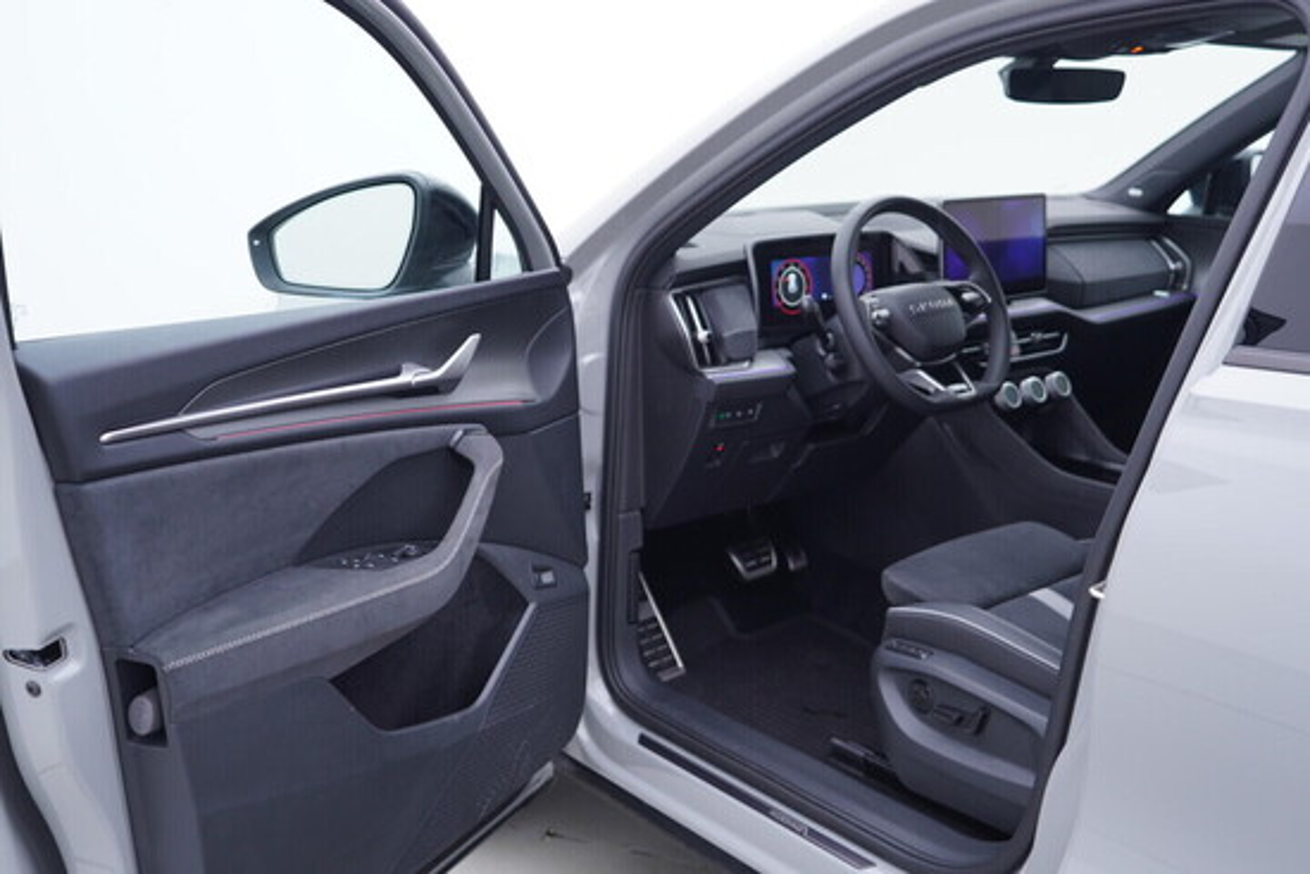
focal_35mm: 36
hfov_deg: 53.1
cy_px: 437
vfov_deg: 36.9
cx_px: 655
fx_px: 1310
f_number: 2.8
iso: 125
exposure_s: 1/40
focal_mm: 24
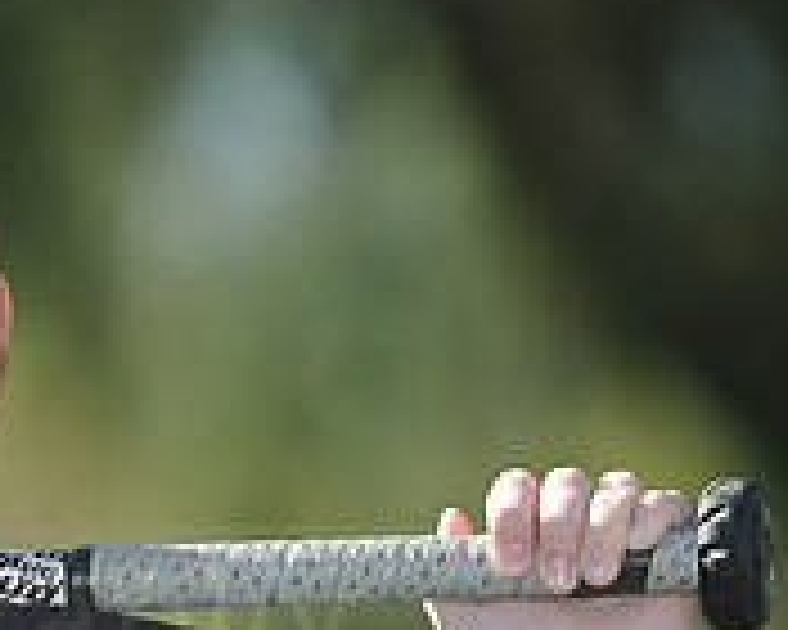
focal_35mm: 623
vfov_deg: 2.5
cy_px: 585
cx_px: -194
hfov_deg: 3.1
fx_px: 14529
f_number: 4
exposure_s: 1/800
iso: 200
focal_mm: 200
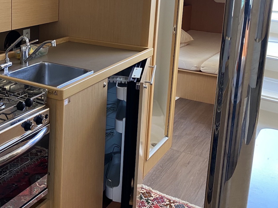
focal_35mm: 49
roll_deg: -0.5
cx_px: 41
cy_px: 39
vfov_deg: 29.0
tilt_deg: -12.1
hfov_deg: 37.0
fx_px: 394
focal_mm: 4.25
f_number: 1.8
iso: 125
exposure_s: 1/87
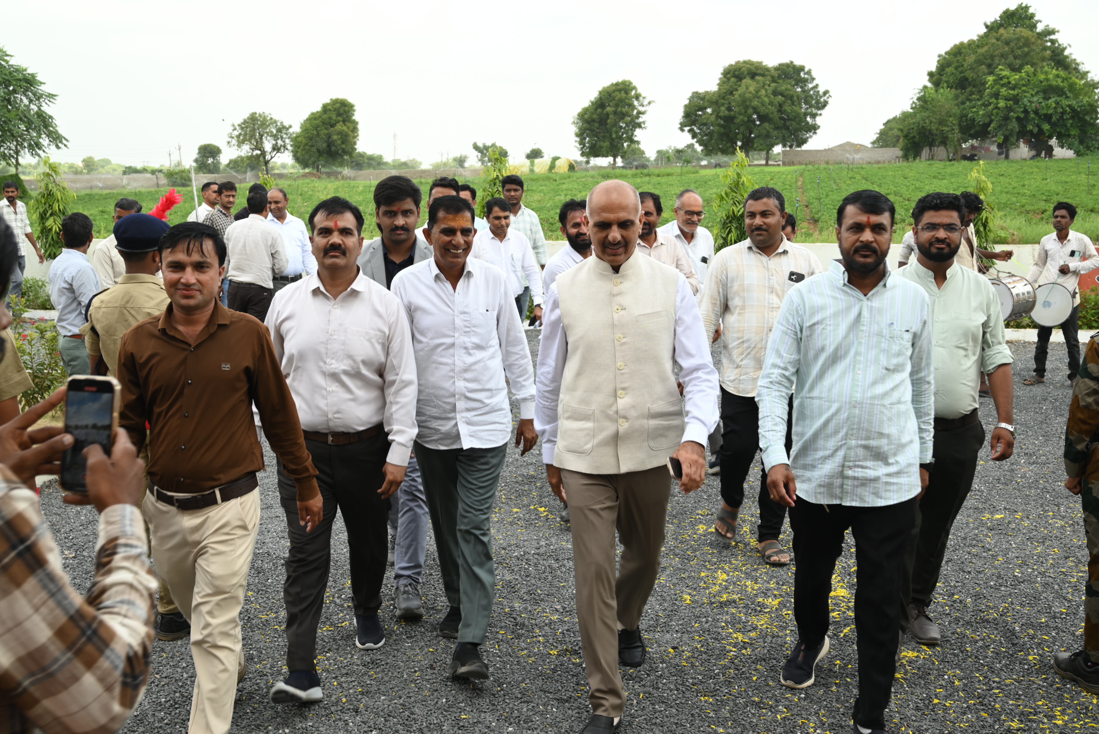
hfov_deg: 50.7
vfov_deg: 35.1
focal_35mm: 38
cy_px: 367
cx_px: 550
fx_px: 1160
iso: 125
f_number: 7.1
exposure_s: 1/125
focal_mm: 38
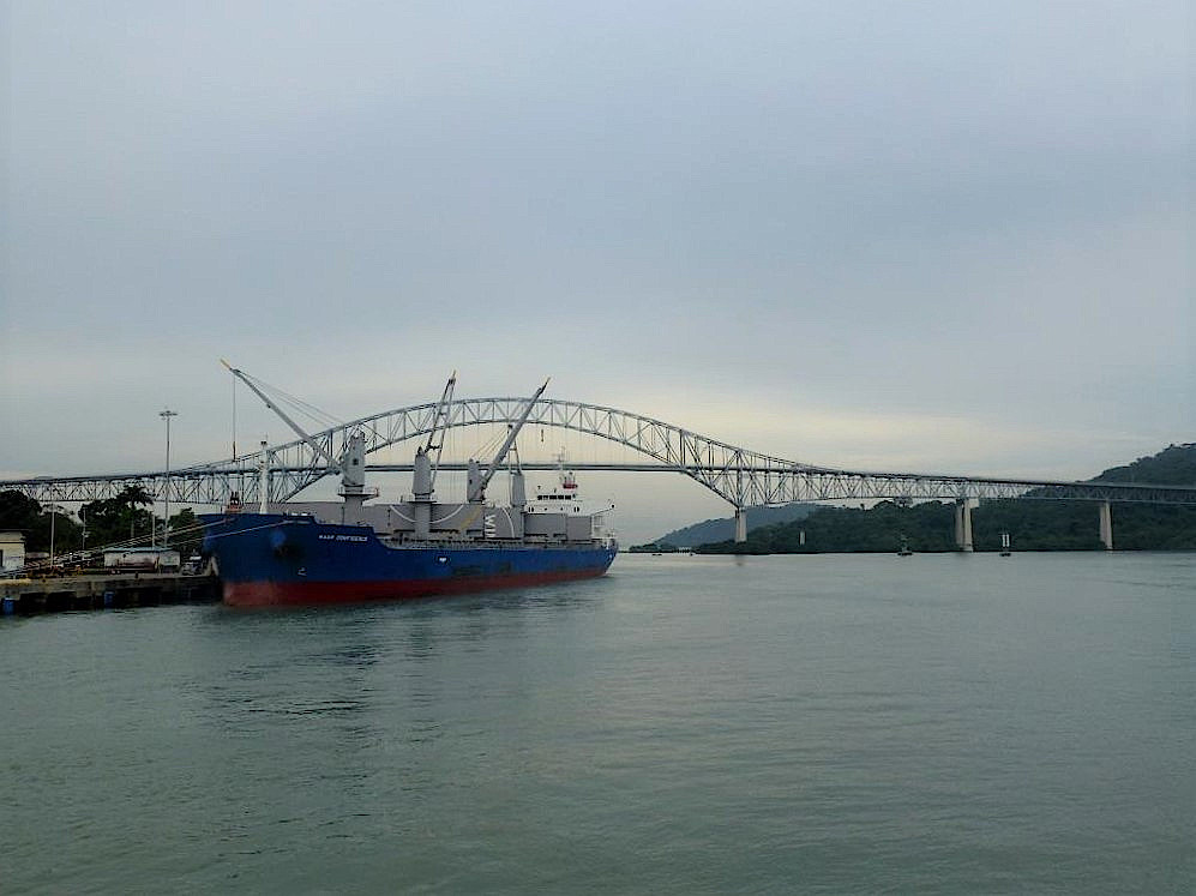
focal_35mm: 33
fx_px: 1140
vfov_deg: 42.9
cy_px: 448
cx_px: 598
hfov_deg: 55.4
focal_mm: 5.9
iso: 100
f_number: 4
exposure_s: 1/400
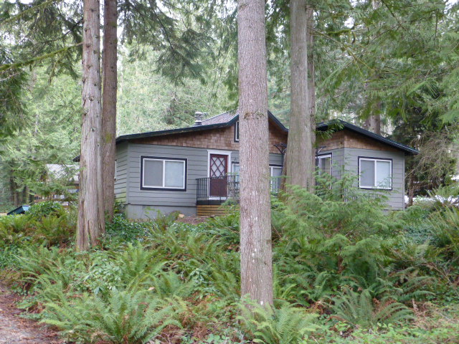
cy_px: 172
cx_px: 230
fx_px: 623
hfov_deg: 40.4
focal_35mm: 47
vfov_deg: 30.9
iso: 400
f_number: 4.2
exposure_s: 1/50
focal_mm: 8.5
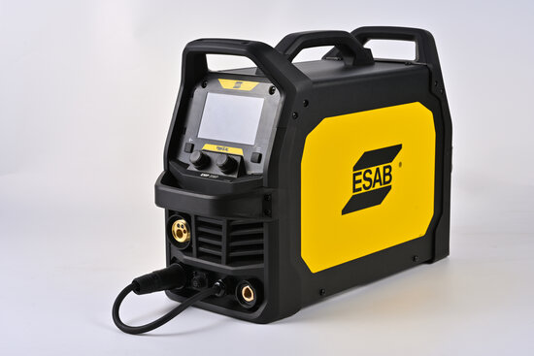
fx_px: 1039
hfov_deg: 28.8
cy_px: 178
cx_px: 267
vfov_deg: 19.5
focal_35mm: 70
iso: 64
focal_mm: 70
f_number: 10
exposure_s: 1/160
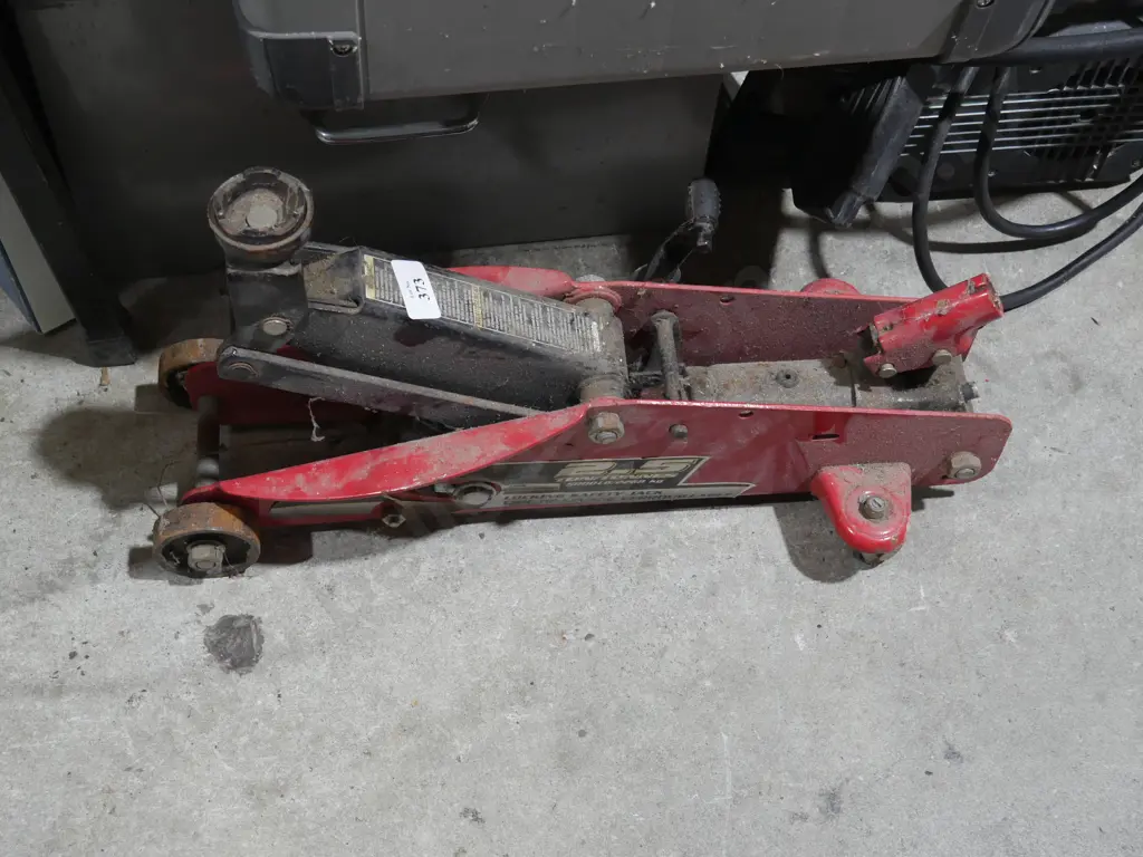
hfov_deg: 36.8
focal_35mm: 52
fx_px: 1717
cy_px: 428
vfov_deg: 28.0
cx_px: 572
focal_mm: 26
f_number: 5.3
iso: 800
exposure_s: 1/60
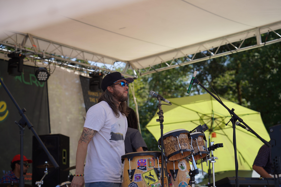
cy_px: 94
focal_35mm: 83
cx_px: 140
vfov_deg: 16.5
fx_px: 648
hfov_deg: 24.5
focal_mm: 83
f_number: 4.5
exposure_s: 1/500
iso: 100
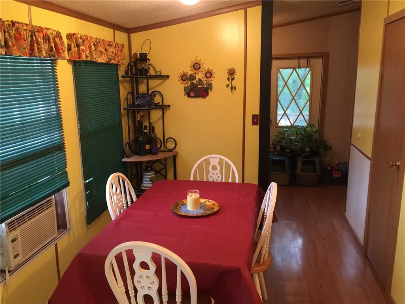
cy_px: 152
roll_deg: +0.3
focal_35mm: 29
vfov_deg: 48.2
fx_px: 339
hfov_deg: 61.7
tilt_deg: -11.4
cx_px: 202
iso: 125
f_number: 2.2
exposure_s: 1/15
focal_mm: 4.15
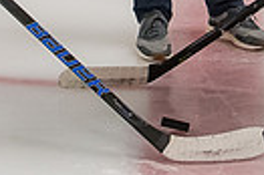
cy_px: -245
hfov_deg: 8.9
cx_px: 176
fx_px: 1692
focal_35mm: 231
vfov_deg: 5.7
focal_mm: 28
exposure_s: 1/250
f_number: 4.5
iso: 2000
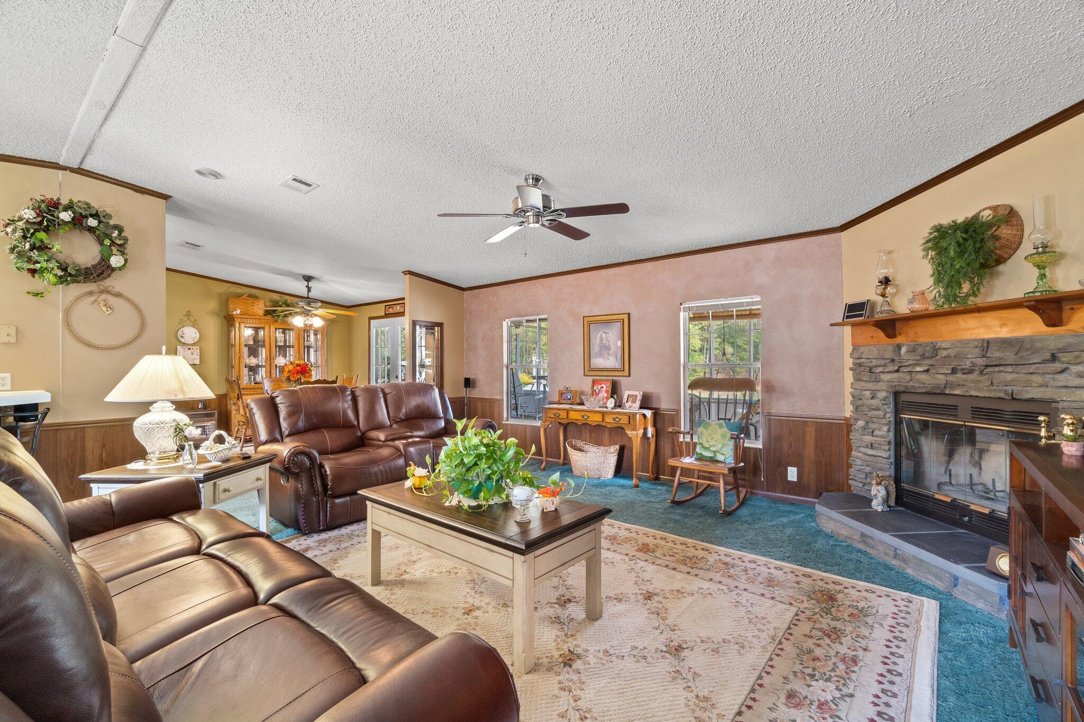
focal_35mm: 15
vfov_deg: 77.3
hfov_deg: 100.4
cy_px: 361
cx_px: 542
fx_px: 452
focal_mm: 10
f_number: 9
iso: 400
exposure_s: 6
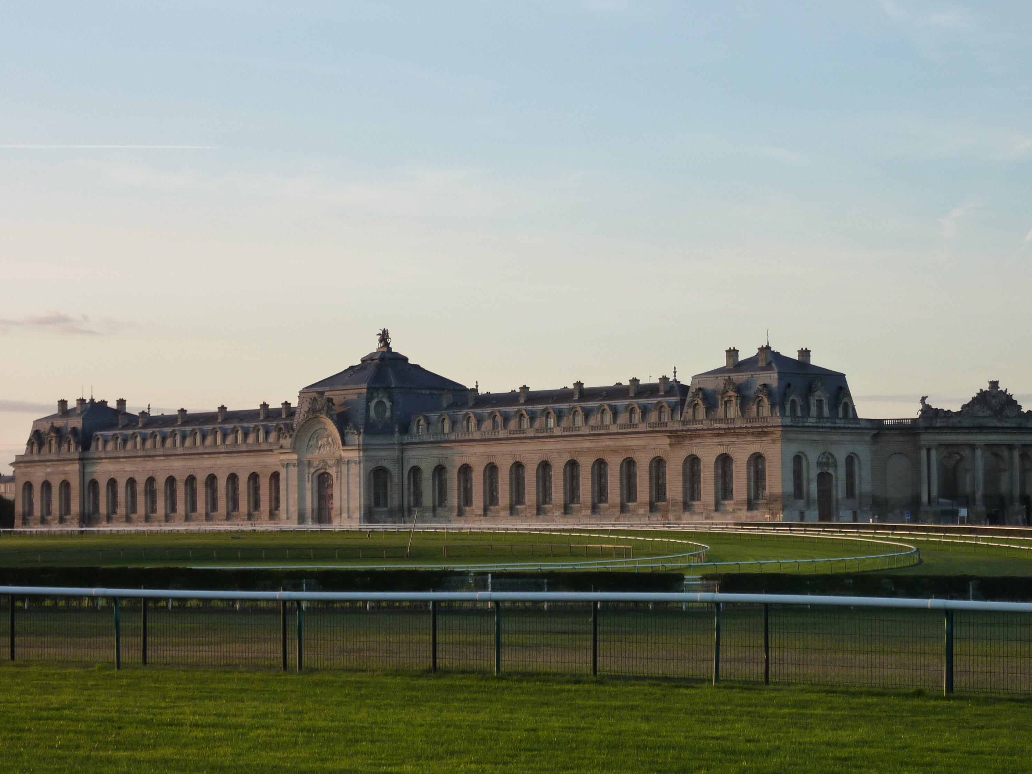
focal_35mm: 82
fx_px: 2445
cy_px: 446
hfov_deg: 23.8
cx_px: 595
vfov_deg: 18.0
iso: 125
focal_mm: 11
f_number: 4.1
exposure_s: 1/160
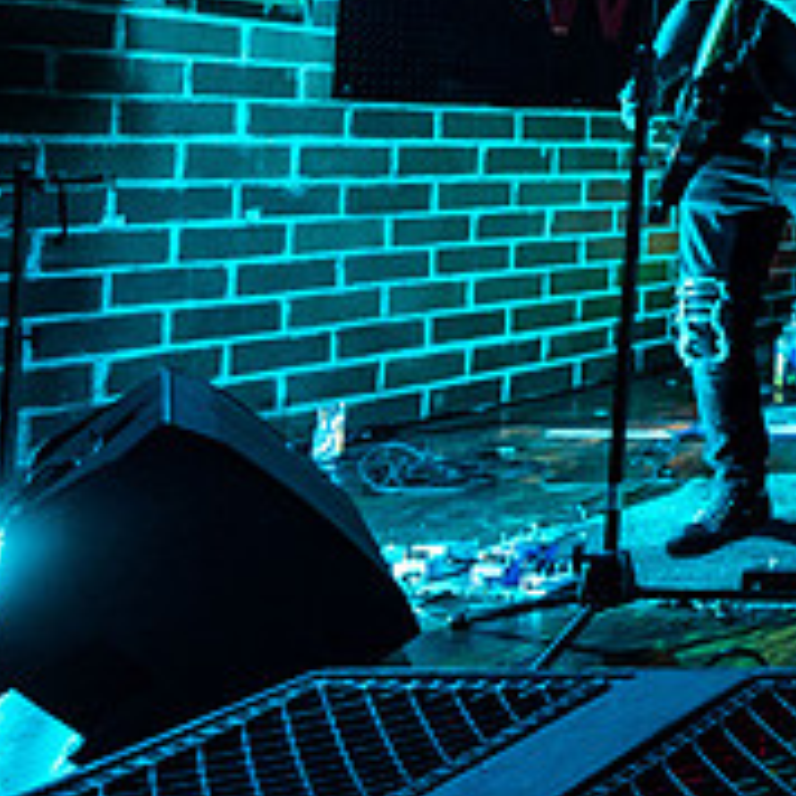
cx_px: 1650
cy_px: 30
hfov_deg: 18.4
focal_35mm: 52
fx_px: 1353
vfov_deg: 30.8
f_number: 2.8
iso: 2000
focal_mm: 14
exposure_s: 1/200
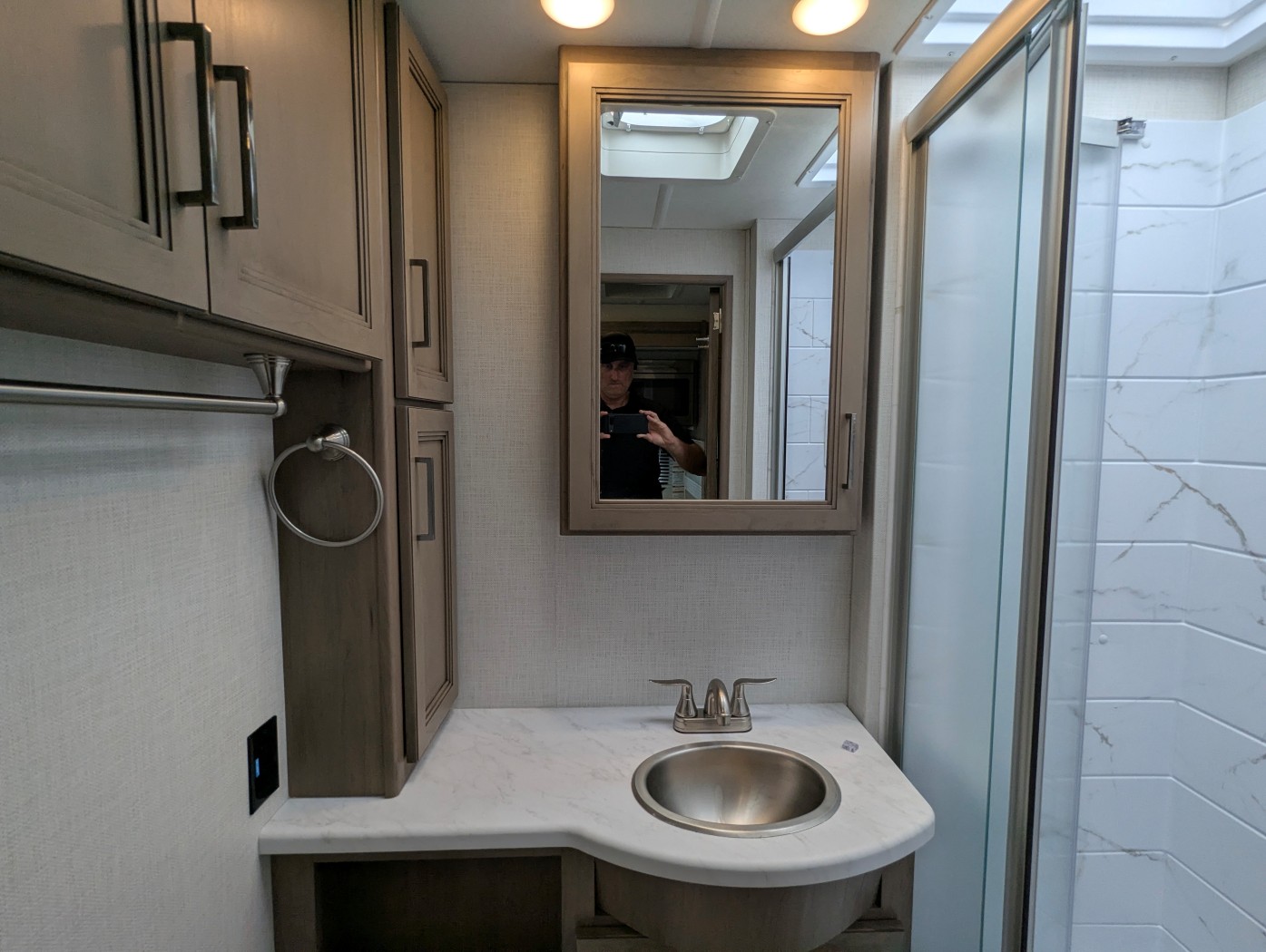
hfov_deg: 94.4
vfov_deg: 78.2
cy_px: 476
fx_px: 586
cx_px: 633
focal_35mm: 16
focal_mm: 2.35
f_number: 2.2
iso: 59
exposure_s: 1/278
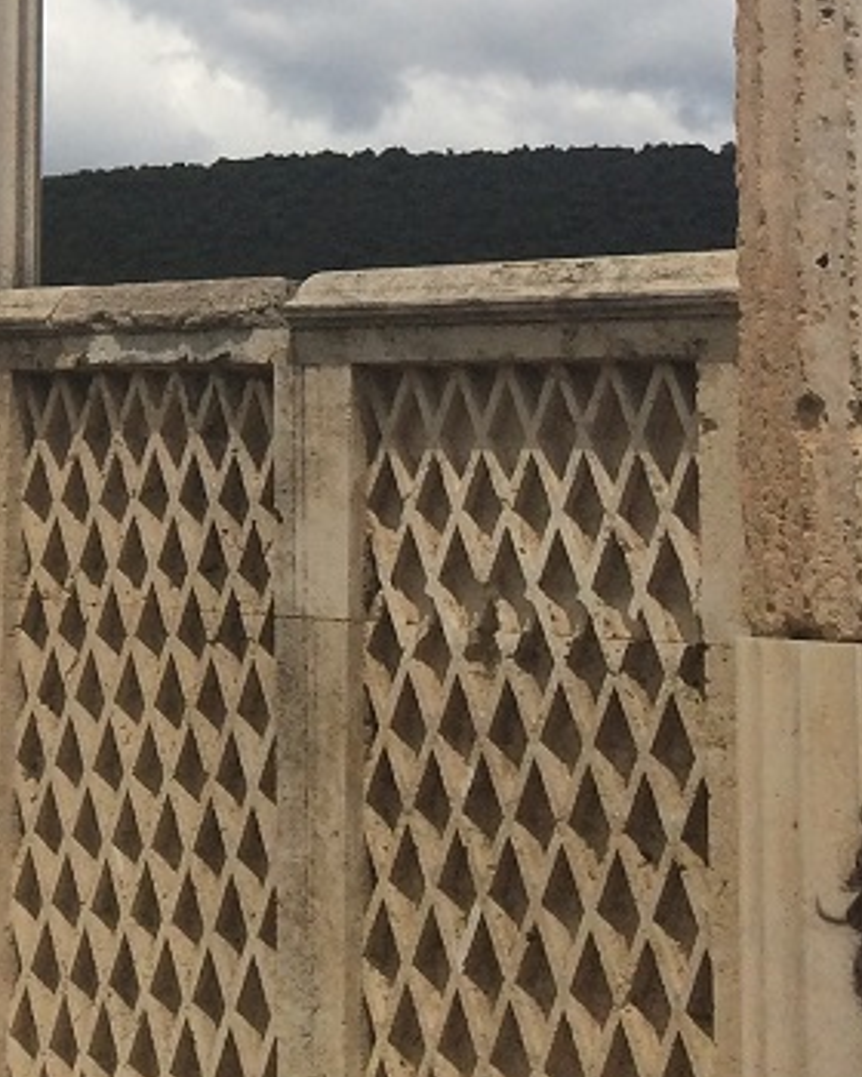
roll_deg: -2.5
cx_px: -542
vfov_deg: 19.5
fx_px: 3030
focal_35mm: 95
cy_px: -31
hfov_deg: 14.7
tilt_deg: +8.7
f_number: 2.2
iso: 32
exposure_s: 1/5882
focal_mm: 4.15
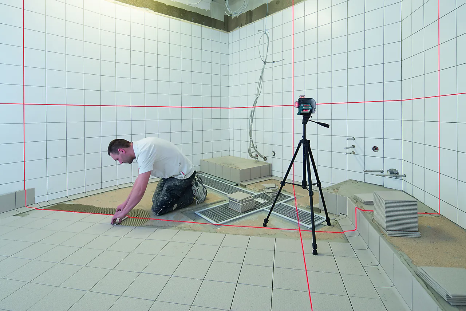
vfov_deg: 64.6
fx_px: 246
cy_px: 156
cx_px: 233
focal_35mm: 19
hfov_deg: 86.9
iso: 640
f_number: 7.1
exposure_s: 1/10
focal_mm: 19
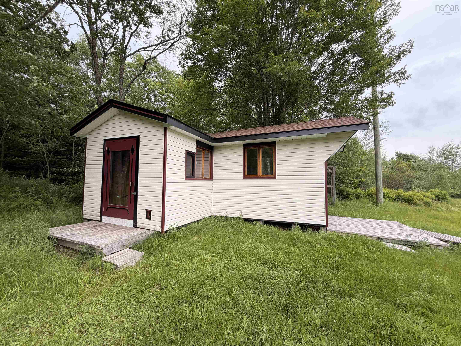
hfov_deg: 102.1
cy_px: 173
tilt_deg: +4.8
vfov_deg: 85.7
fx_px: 186
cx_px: 230
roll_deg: -0.7
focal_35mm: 14
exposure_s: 1/215
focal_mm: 2.22
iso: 40
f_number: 2.2
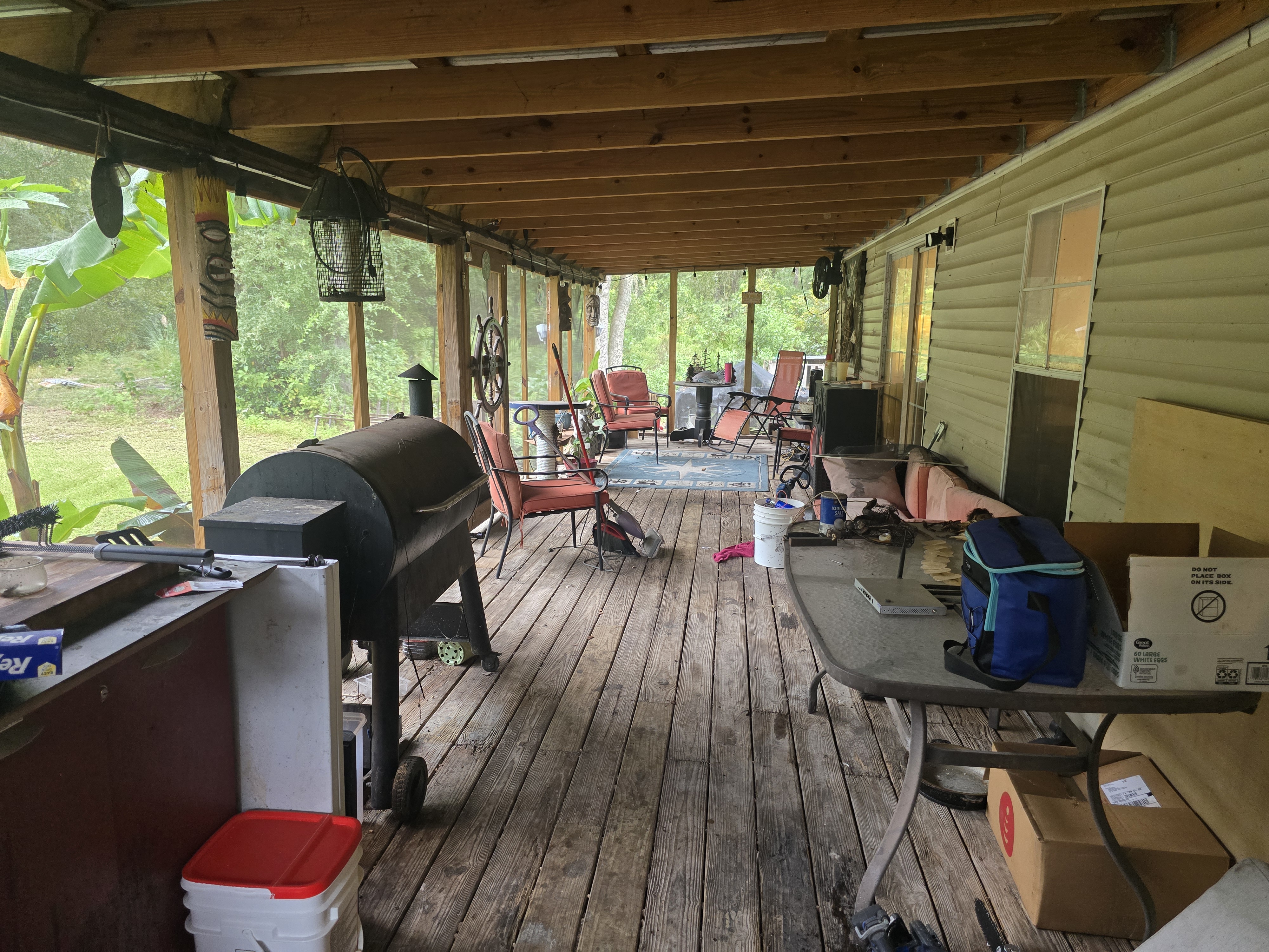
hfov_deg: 73.9
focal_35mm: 23
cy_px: 476
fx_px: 843
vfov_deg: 58.9
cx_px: 634
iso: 400
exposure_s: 1/120
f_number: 1.7
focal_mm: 6.3
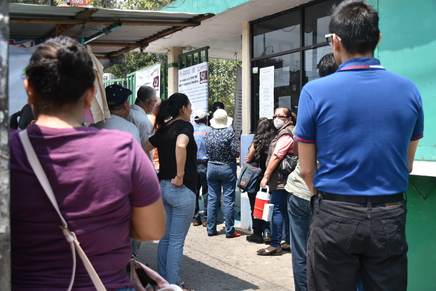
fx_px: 472
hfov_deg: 49.6
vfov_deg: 34.2
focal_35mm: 39
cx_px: 218
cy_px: 146
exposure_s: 1/400
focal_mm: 26
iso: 100
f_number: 3.8
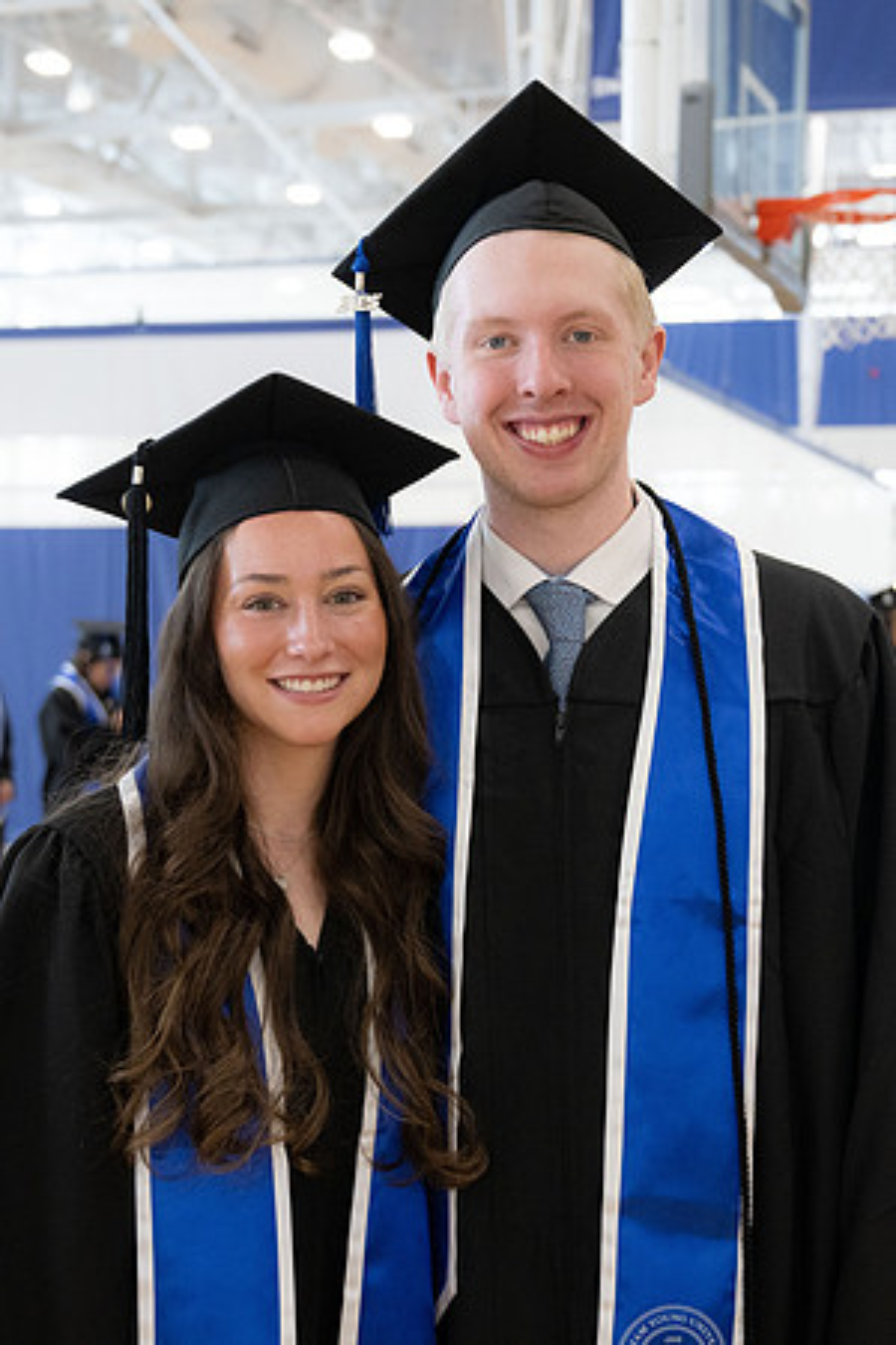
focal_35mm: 66
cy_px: 673
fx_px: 2464
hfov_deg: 20.6
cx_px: 437
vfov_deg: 30.5
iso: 1600
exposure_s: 1/200
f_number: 4
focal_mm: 44
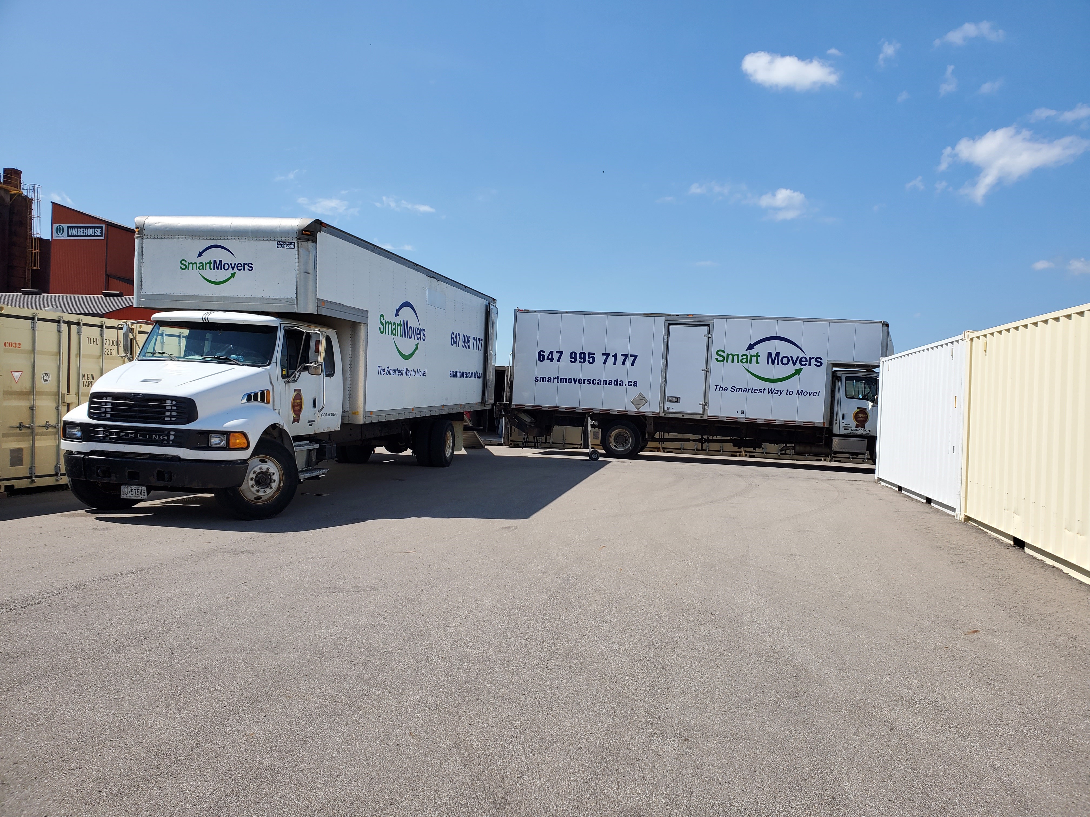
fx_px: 819
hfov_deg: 67.3
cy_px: 408
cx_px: 545
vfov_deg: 53.1
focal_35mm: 26
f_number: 2.4
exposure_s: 1/1966
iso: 50
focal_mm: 4.3
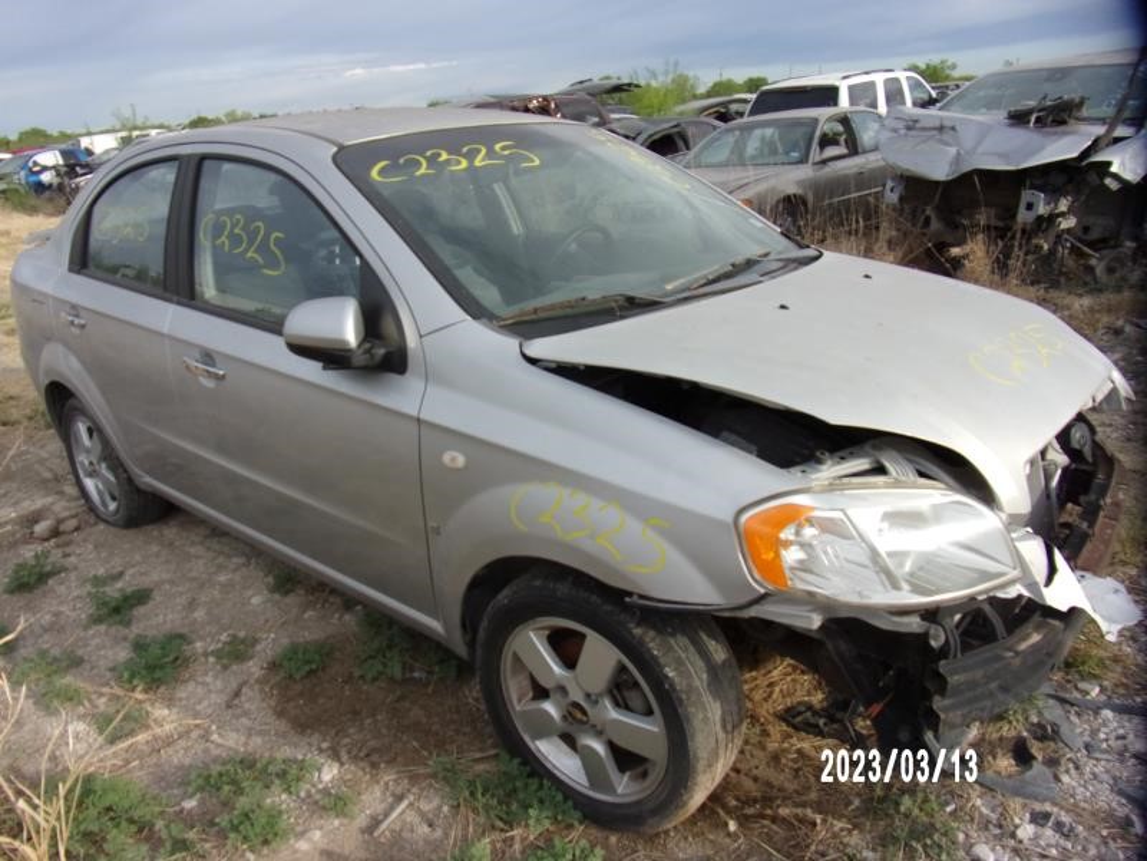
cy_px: 430
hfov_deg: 71.6
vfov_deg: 56.8
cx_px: 574
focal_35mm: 24
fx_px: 795
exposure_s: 1/400
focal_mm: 4.3
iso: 80
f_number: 3.3
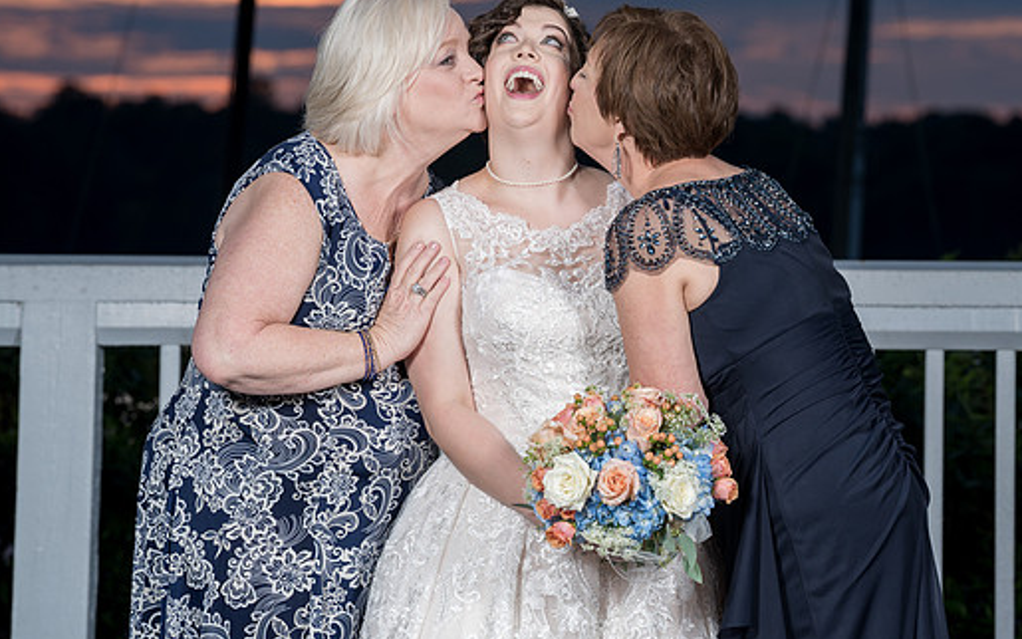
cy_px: 253
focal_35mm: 250
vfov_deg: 5.3
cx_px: 594
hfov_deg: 8.4
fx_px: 6964
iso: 100
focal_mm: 200
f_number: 8
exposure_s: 1/200
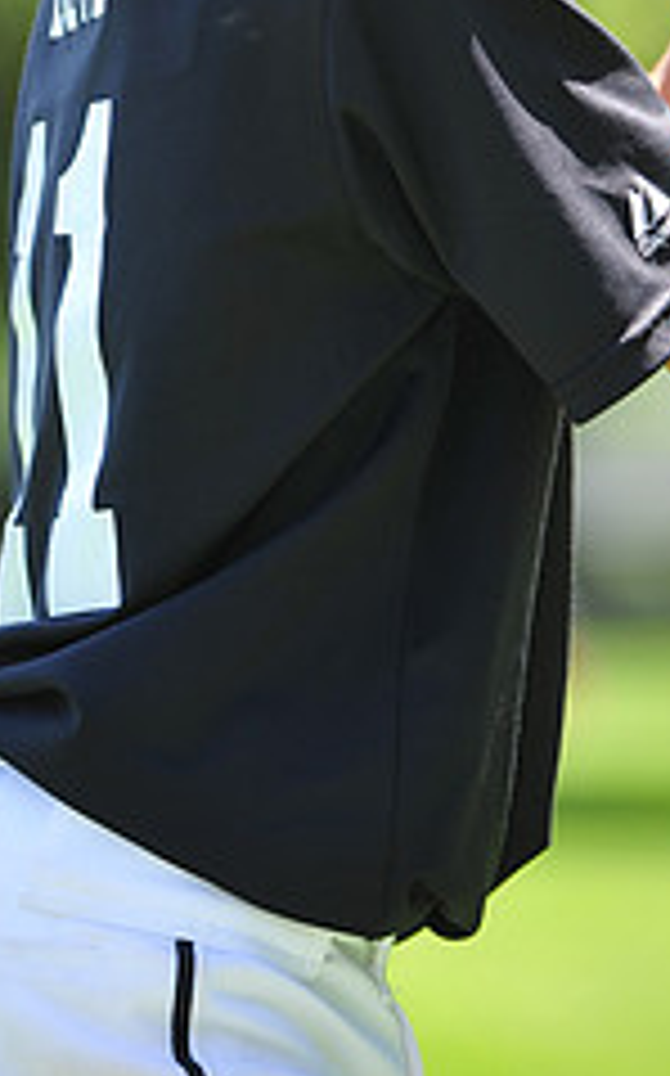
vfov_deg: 4.2
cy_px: -225
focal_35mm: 494
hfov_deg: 2.7
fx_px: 14459
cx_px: 382
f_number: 4.5
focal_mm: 200
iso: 200
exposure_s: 1/400
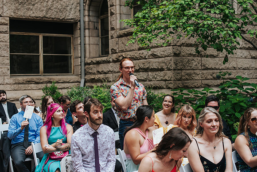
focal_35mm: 50
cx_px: 128
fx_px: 357
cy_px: 86
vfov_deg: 27.0
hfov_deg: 39.6
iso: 800
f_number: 4
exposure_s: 1/400
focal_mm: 50
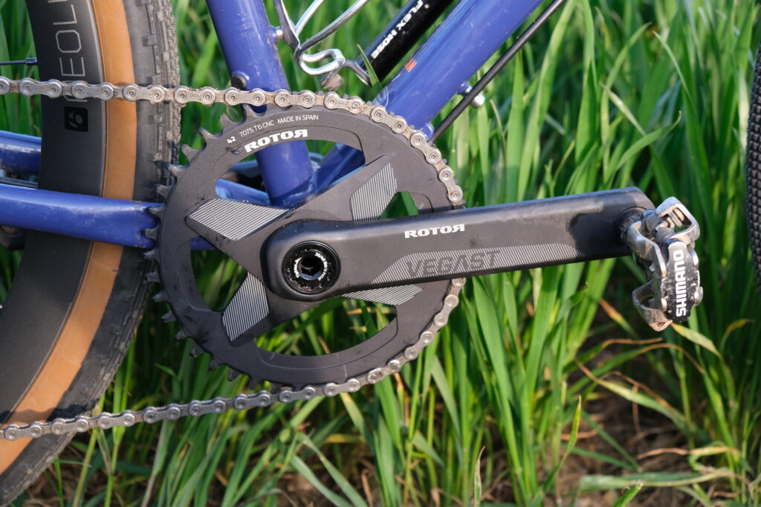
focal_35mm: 61
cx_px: 380
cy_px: 254
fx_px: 1289
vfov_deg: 22.2
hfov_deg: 32.9
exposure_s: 1/100
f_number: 4.5
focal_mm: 40.7
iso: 160
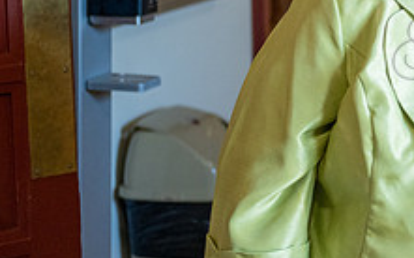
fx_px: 1512
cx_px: 540
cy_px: 46
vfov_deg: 9.7
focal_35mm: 134
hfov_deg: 14.9
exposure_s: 1/250
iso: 1600
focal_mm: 50
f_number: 2.8
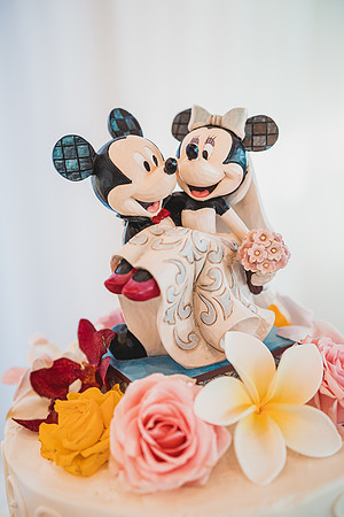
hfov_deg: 27.0
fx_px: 717
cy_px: 258
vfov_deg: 39.6
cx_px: 172
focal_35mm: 50
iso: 1250
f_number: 2.5
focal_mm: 50
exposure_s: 1/160
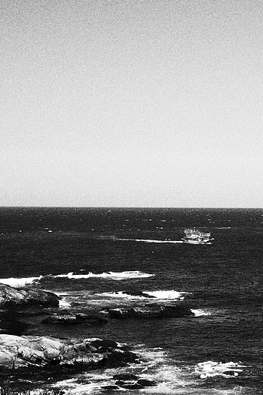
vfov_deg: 26.7
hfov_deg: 17.3
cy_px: 198
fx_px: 833
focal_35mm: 76
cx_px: 295
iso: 160
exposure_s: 1/500
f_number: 2.8
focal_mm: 18.3
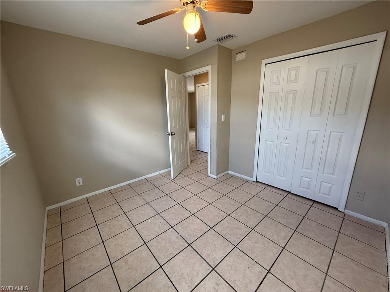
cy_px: 146
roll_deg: +0.8
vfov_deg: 85.7
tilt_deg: -13.5
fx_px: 158
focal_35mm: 14
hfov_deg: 102.1
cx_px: 195
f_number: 2.2
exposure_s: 1/99
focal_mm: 2.22
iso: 160
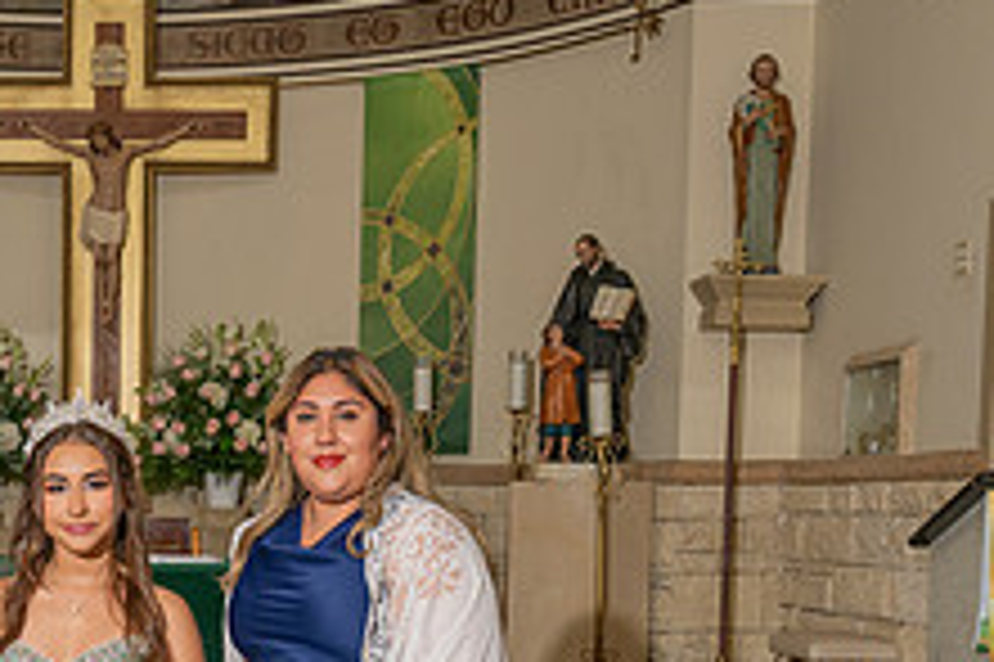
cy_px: 685
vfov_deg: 17.9
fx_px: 2042
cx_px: 30
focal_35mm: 74
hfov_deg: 26.1
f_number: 4.5
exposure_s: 1/200
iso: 320
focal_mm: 24
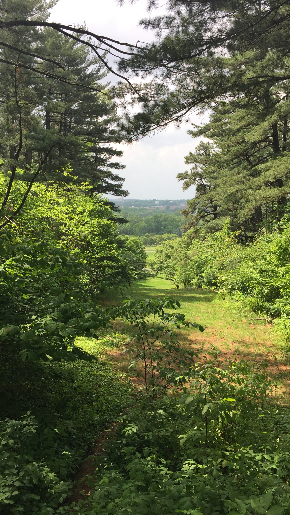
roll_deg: -1.0
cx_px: 161
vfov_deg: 61.0
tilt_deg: -7.1
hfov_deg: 36.6
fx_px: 437
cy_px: 257
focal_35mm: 32
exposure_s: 1/920
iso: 32
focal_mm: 4.15
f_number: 2.2
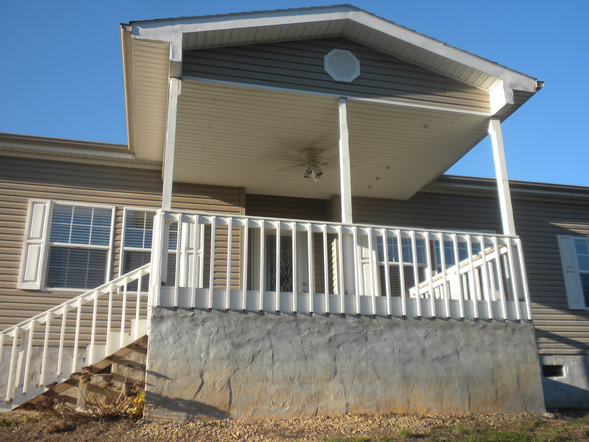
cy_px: 221
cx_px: 294
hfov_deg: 50.1
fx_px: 630
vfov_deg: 38.7
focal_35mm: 37
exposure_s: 1/397
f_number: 3.5
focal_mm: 6.6
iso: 64
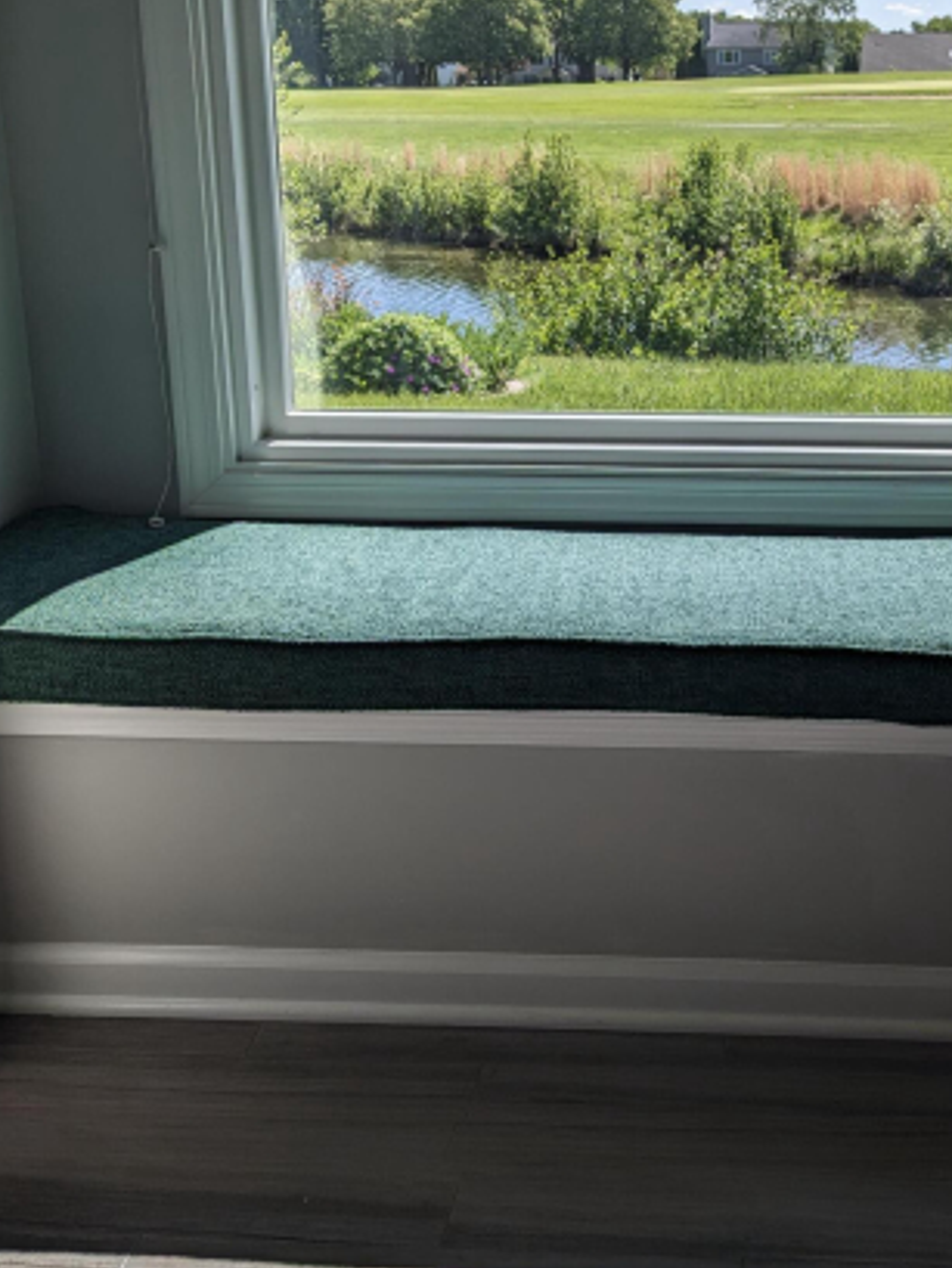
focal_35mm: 44
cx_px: 719
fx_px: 1613
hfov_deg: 32.2
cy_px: 473
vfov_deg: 42.6
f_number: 1.73
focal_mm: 4.38
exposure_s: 1/2597
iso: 62
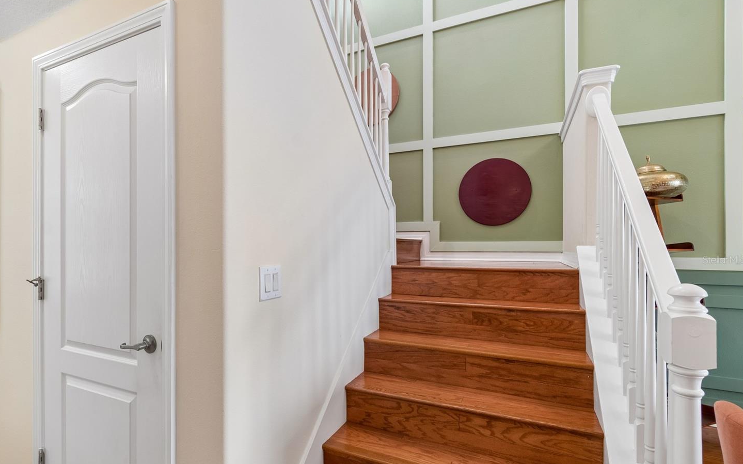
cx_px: 336
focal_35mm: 17
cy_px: 260
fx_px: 344
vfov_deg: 67.7
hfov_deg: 94.1
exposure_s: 1/3.33
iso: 100
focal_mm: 10
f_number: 7.1
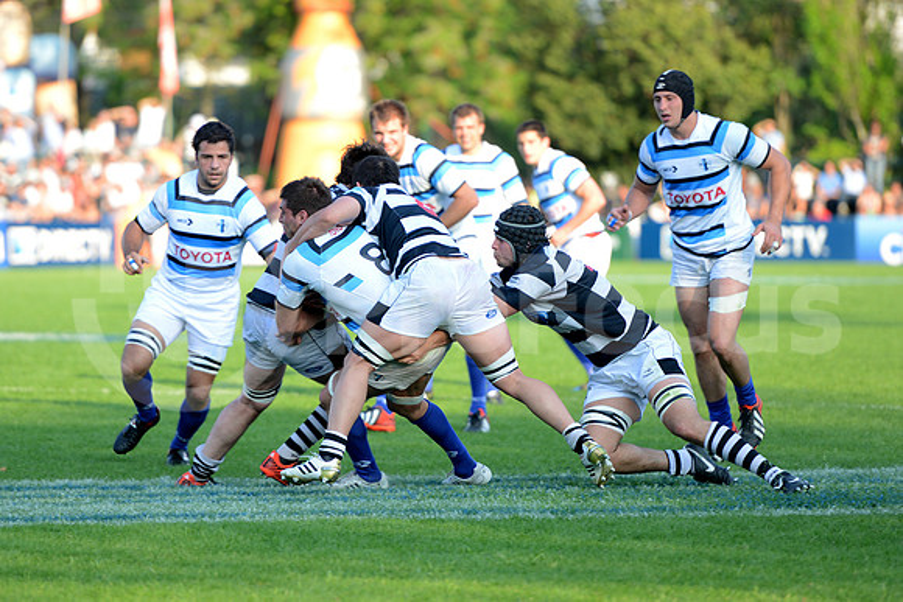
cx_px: 452
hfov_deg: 10.5
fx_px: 4892
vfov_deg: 7.0
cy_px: 301
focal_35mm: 195
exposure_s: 1/500
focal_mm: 195
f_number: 2.8
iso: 320
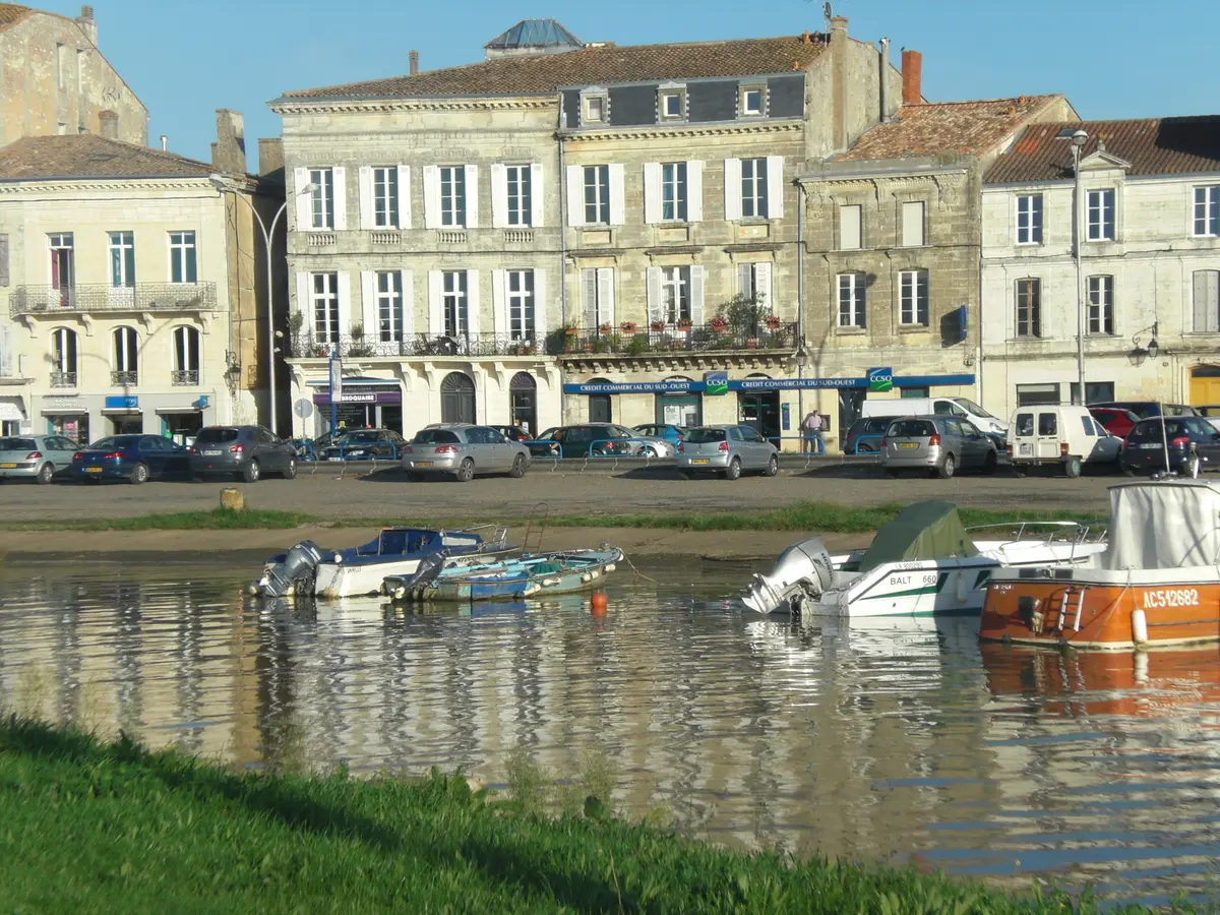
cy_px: 458
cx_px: 610
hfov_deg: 22.5
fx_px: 3066
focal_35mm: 87
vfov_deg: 17.0
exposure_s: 1/400
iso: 64
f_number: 5
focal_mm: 14.49
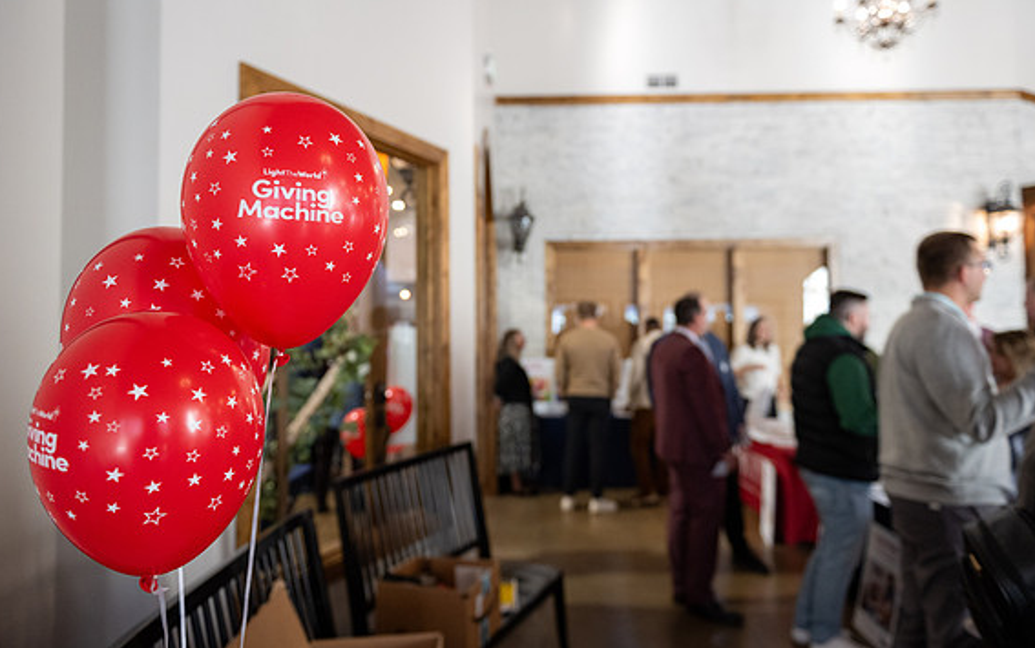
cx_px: 518
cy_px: 308
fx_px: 706
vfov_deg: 49.3
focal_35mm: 25
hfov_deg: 72.5
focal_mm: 24
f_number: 2.8
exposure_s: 1/250
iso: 2000
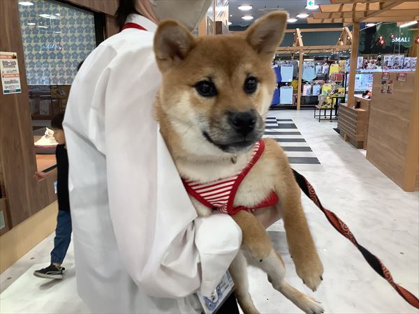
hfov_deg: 58.4
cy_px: 157
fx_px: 375
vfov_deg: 45.4
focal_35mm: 31
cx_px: 210
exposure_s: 1/100
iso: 64
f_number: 2.4
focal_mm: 3.3
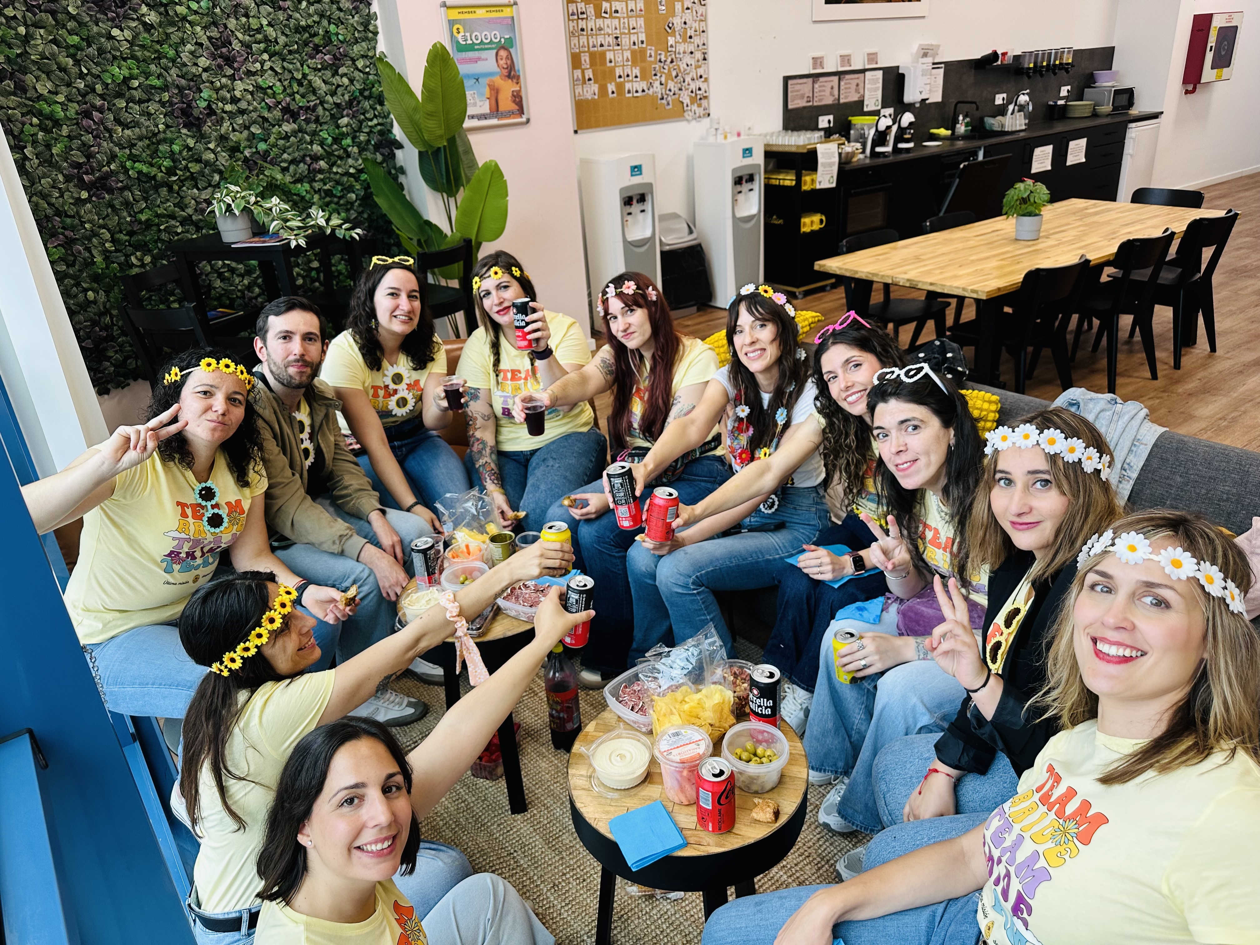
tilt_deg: -24.8
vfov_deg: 56.8
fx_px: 874
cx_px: 630
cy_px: 472
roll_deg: +4.0
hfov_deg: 71.6
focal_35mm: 24
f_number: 1.78
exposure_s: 1/100
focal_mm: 6.86
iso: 125
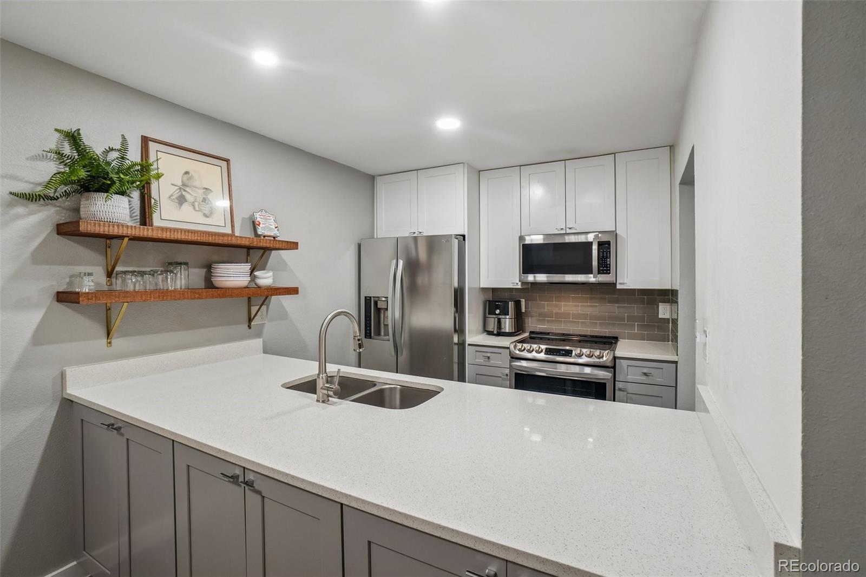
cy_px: 288
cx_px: 433
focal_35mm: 15
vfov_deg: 77.3
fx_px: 361
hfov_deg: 100.4
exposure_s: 1/10
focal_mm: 10
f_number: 8
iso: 320
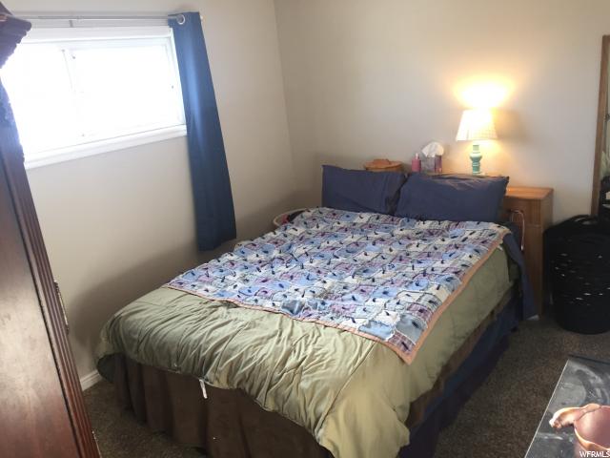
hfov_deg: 61.7
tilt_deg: -18.5
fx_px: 511
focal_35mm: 29
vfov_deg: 48.2
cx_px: 305
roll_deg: +6.2
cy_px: 229
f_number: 2.2
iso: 50
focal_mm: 4.15
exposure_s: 1/30
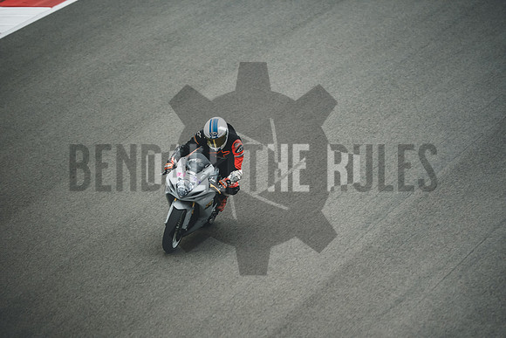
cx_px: 253
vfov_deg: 4.6
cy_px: 169
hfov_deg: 6.9
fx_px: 4217
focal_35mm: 300
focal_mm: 200
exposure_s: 1/1250
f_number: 2
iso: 1250
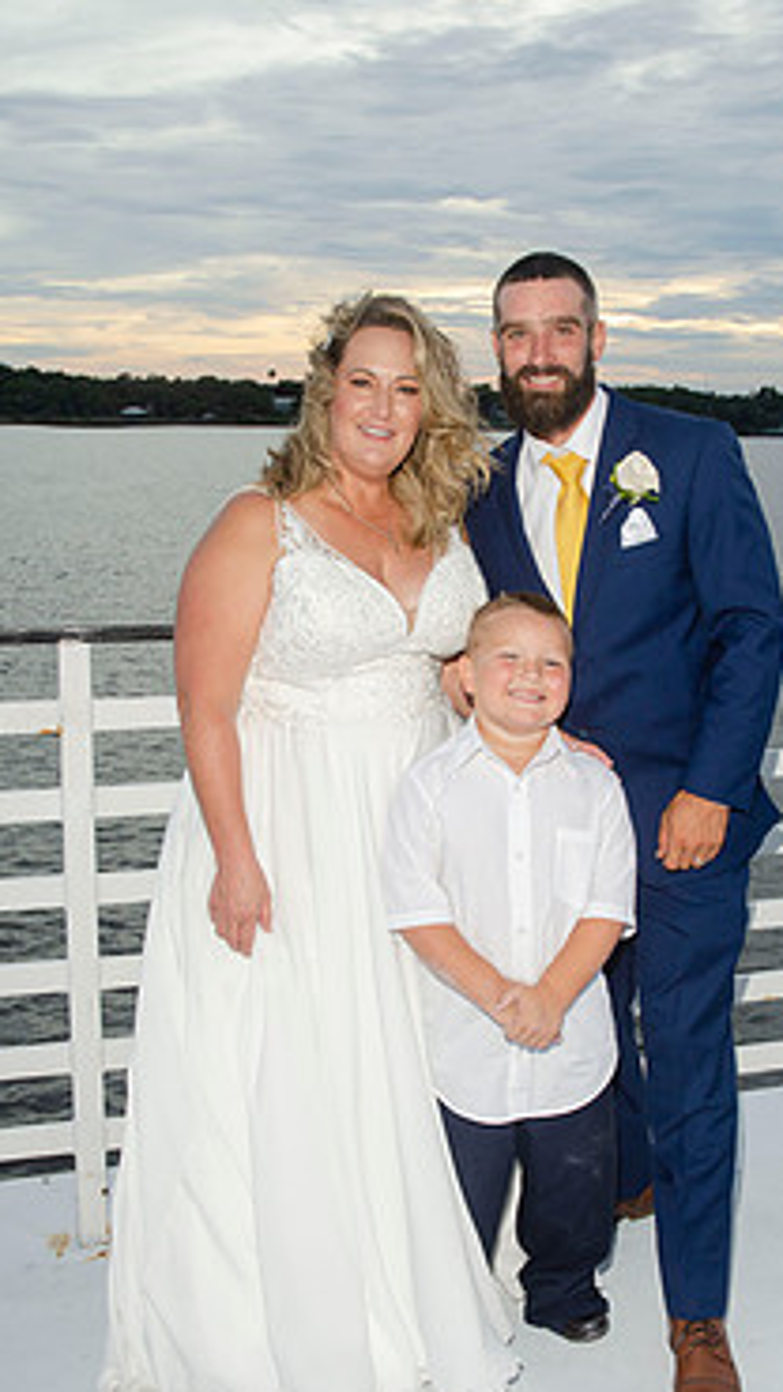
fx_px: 1551
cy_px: 756
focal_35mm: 42
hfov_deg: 28.2
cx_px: 497
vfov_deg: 48.3
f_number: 5.6
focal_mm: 22
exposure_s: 1/100
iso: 200
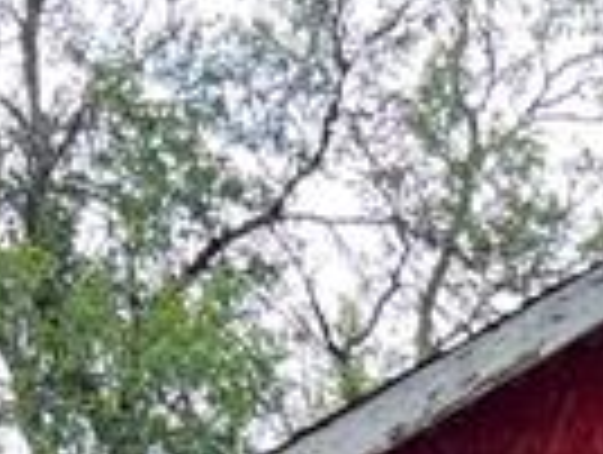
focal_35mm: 198
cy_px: 1182
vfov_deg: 7.0
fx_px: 3455
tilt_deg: +1.9
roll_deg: -1.0
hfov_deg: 9.5
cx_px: 1080
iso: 50
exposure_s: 1/254
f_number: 1.5
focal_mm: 5.7
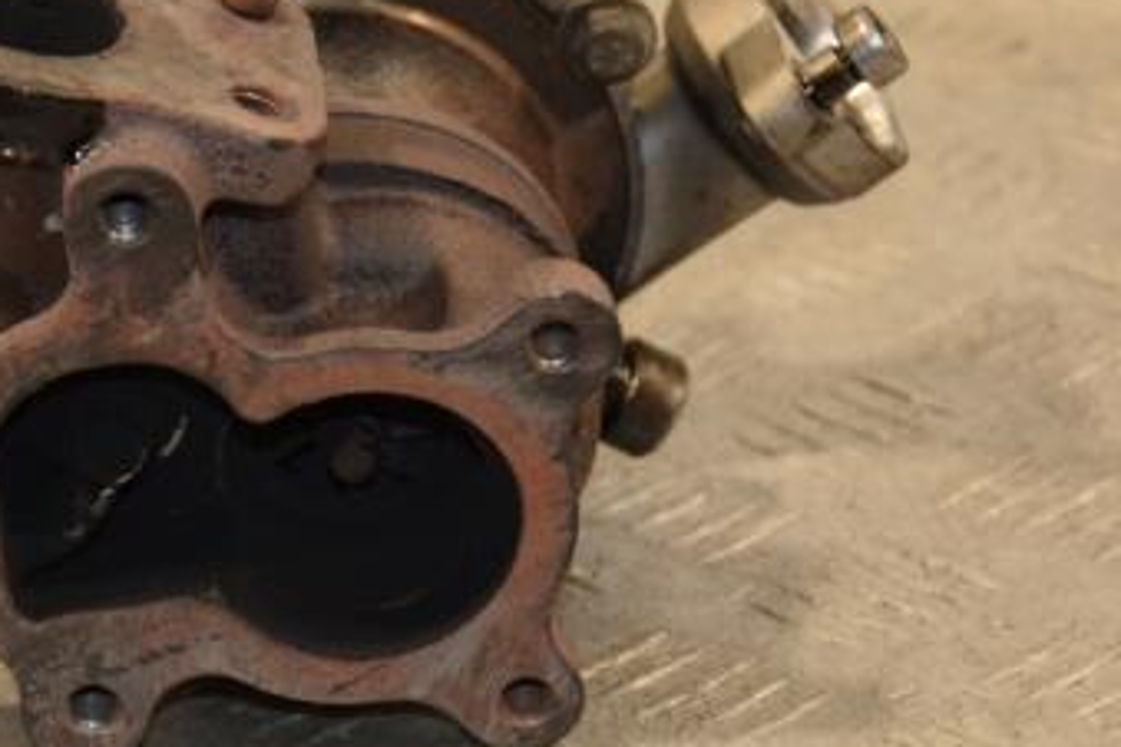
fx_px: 4795
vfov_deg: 8.9
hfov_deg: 13.3
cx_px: 341
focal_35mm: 154
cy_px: 403
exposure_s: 1/100
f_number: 5
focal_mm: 58
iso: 800
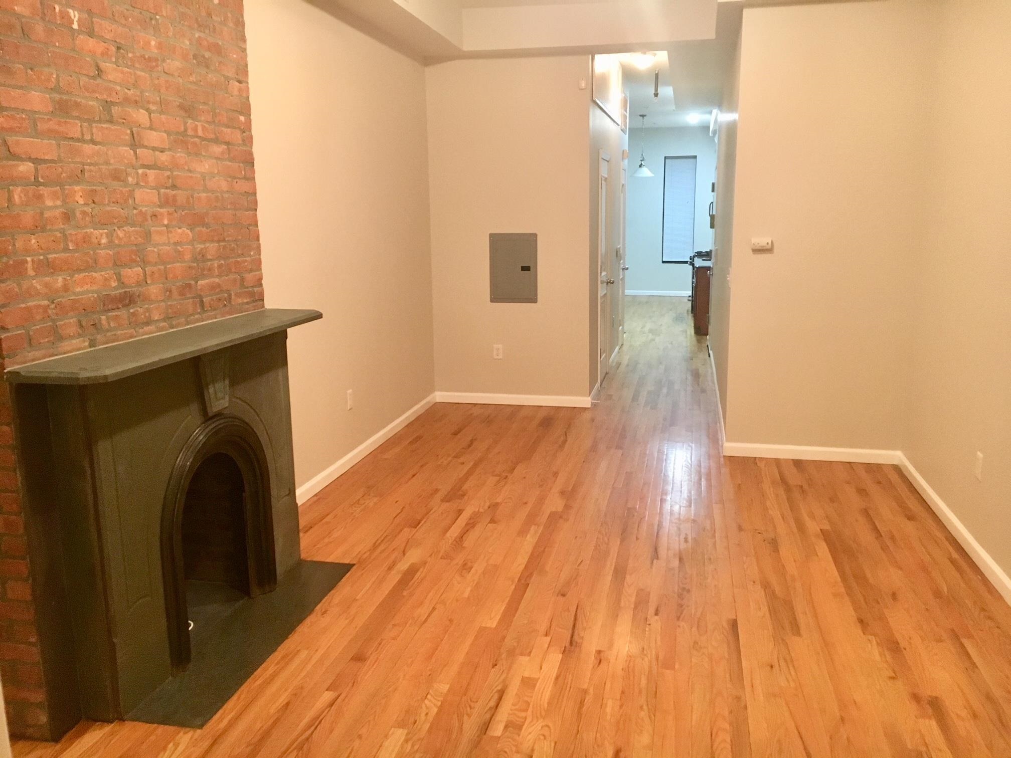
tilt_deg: -11.3
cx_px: 506
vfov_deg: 48.2
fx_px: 847
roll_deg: -0.4
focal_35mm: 29
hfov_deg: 61.7
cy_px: 379
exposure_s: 1/20
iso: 200
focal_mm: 4.15
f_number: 2.2
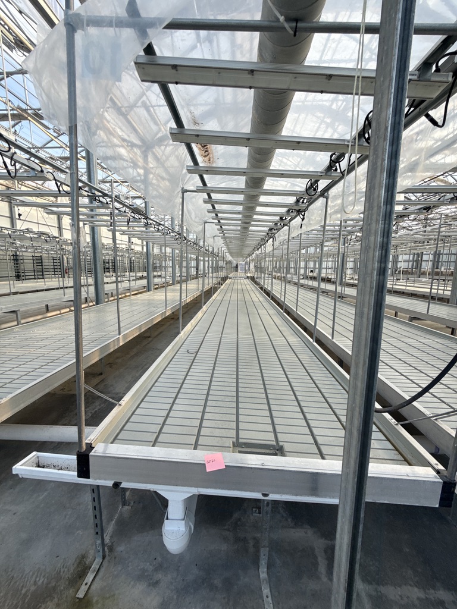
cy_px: 304
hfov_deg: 85.7
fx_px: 246
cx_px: 228
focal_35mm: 14
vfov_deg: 102.1
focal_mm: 2.22
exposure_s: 1/413
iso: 50
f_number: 2.2
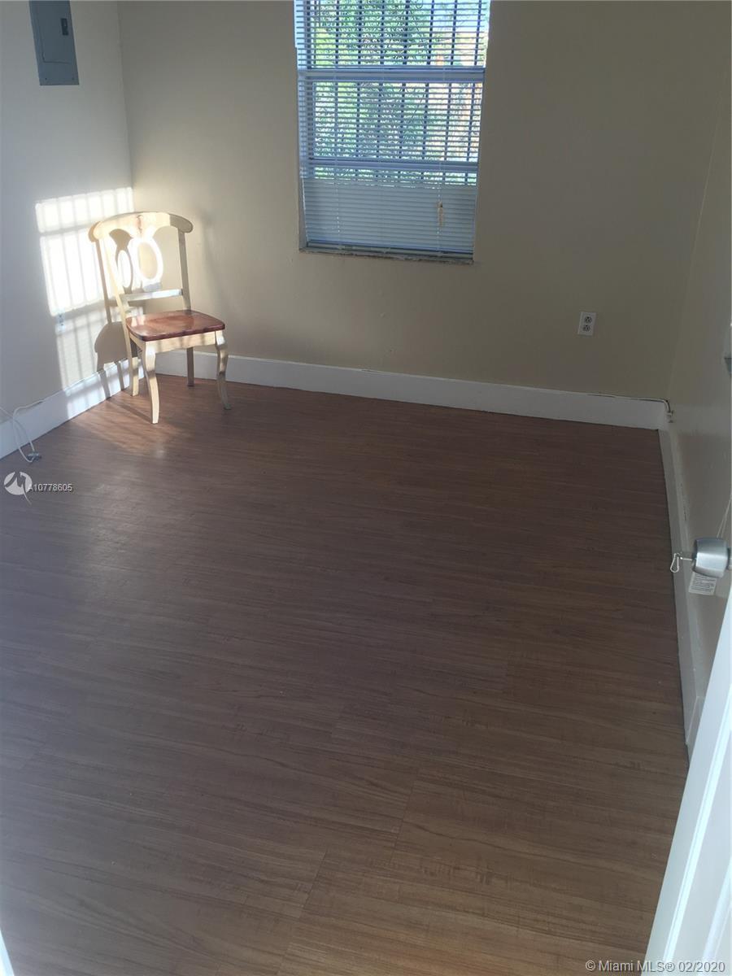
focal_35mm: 29
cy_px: 488
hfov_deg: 48.2
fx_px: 818
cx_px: 366
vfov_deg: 61.7
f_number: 2.2
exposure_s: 1/120
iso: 25
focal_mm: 4.15
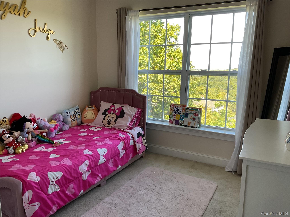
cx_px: 145
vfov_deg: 48.2
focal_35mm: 29
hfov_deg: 61.7
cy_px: 108
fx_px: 243
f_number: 1.8
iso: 32
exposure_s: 1/120
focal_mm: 3
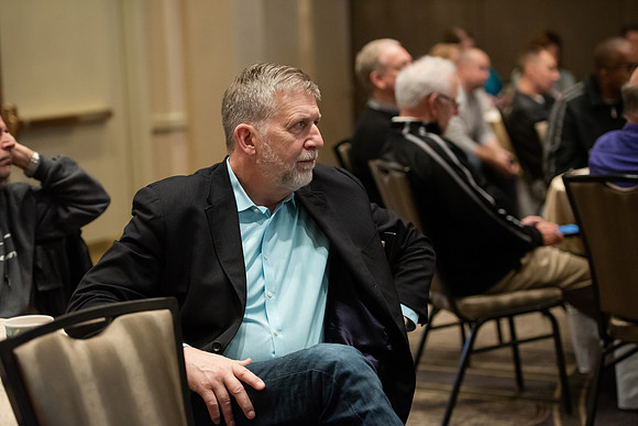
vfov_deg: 16.1
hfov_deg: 23.9
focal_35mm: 85
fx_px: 1507
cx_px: 319
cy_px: 213
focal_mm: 85
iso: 5000
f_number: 2.8
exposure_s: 1/160
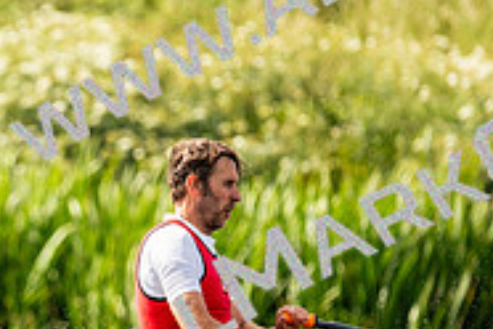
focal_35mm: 1509
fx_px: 20663
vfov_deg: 0.9
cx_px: -183
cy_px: 206
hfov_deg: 1.4
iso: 400
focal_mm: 485
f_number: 6.3
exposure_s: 1/2000
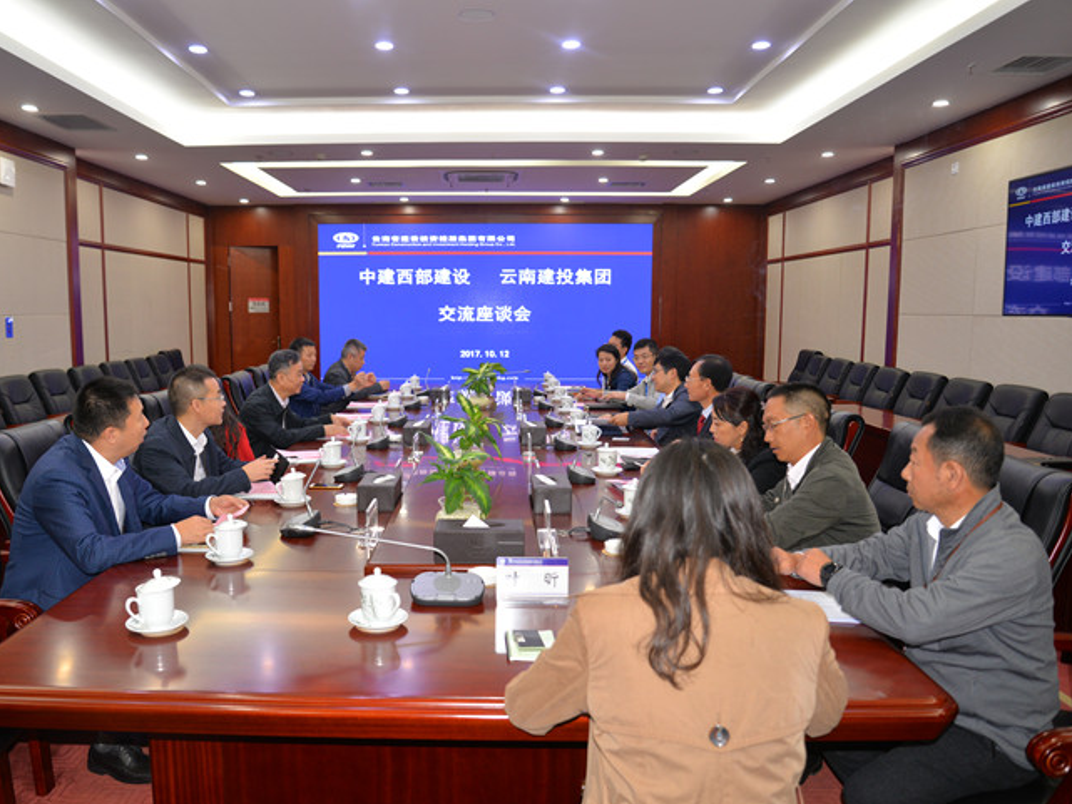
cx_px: 477
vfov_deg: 51.4
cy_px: 405
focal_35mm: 27
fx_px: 836
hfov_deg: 65.1
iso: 500
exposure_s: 1/60
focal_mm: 24
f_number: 4.5
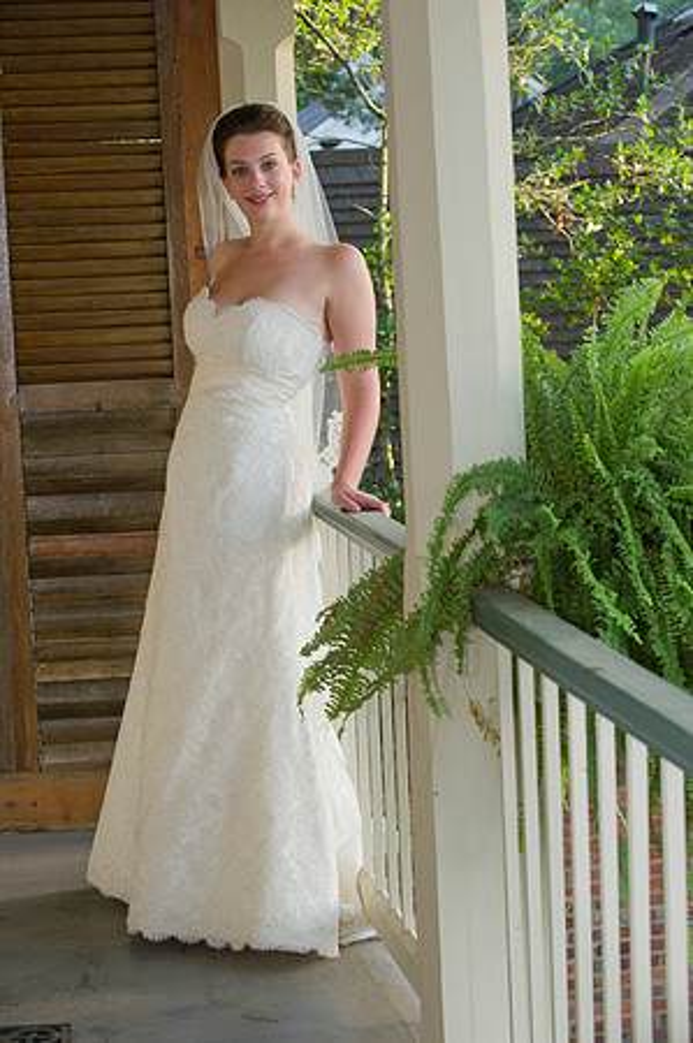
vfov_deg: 24.8
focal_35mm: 82
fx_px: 2373
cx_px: 346
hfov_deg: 16.6
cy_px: 522
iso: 400
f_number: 5.6
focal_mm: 82
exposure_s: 1/60
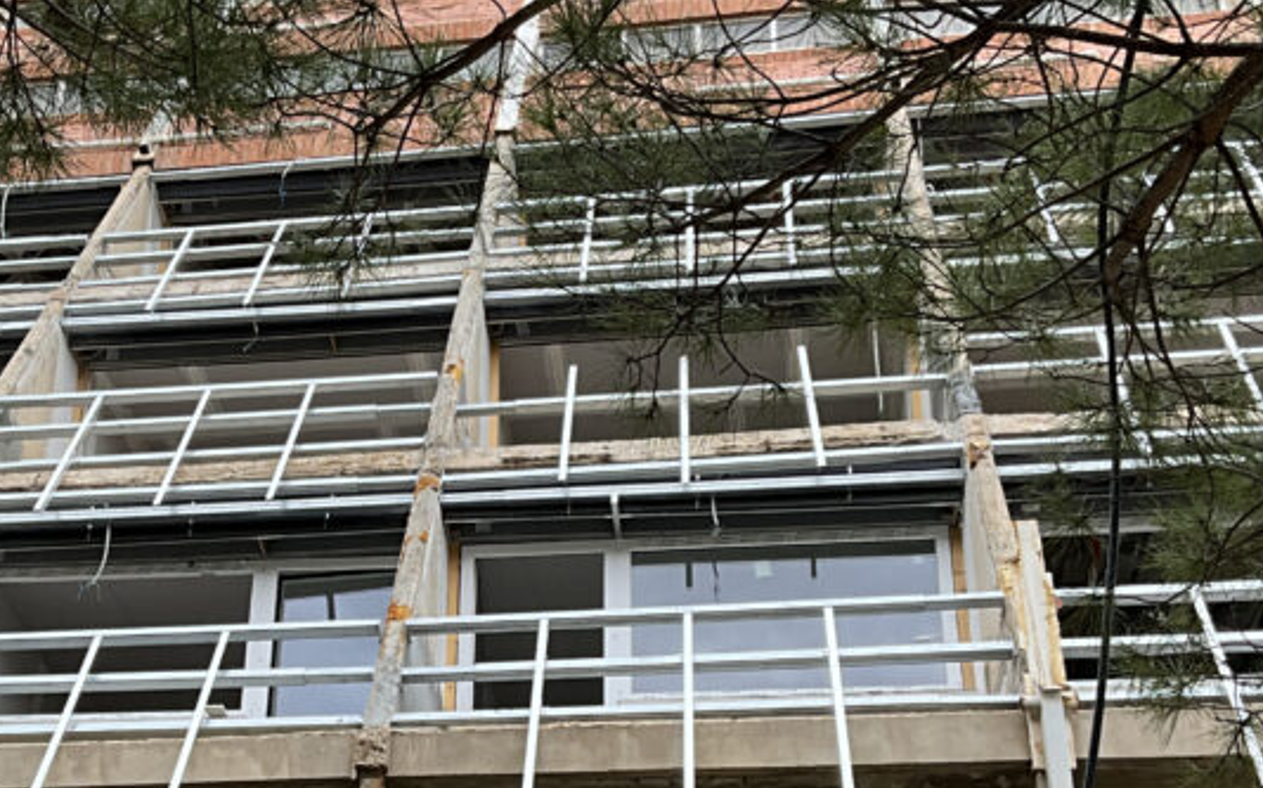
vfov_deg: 21.5
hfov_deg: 34.2
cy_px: 700
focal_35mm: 59
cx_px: 400
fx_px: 2030
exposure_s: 1/442
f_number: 1.8
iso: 25
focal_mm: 3
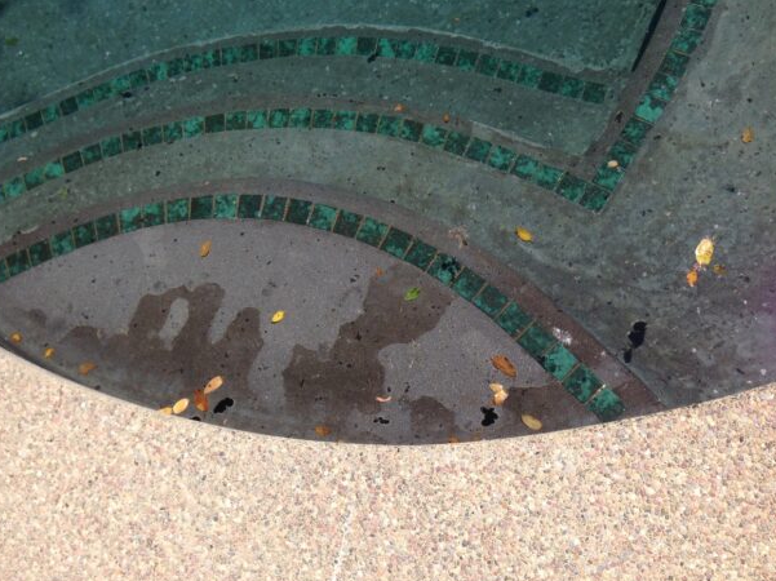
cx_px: 360
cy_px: 279
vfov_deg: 36.8
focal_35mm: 39
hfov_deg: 47.9
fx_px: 874
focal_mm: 4.12
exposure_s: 1/1595
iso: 50
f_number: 2.4
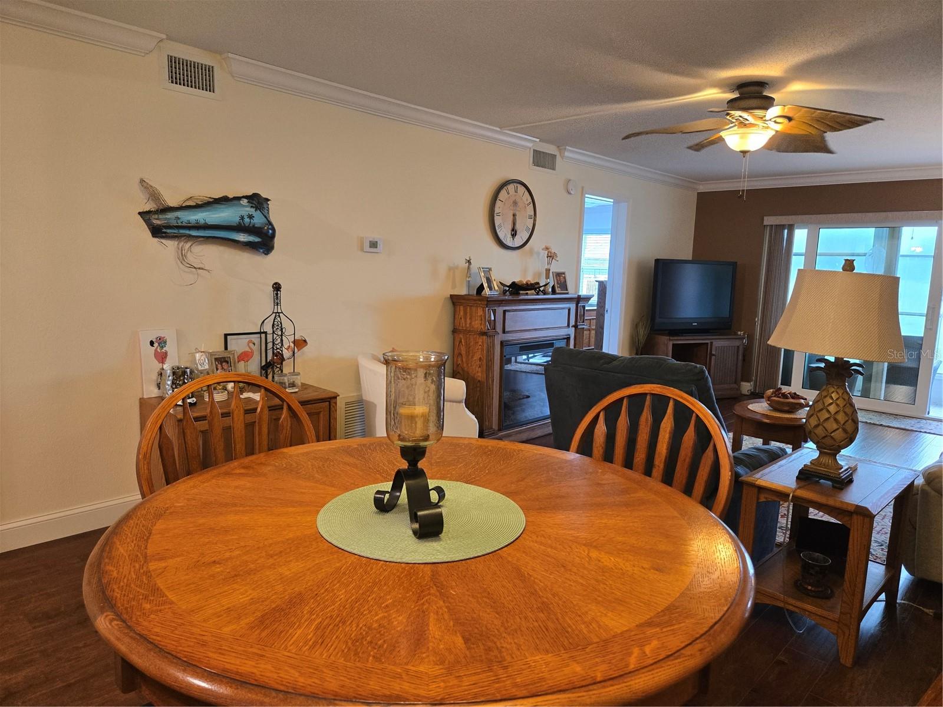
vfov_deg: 58.9
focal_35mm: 23
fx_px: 627
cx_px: 472
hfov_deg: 73.9
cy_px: 354
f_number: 1.8
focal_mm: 5.4
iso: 250
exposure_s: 1/120
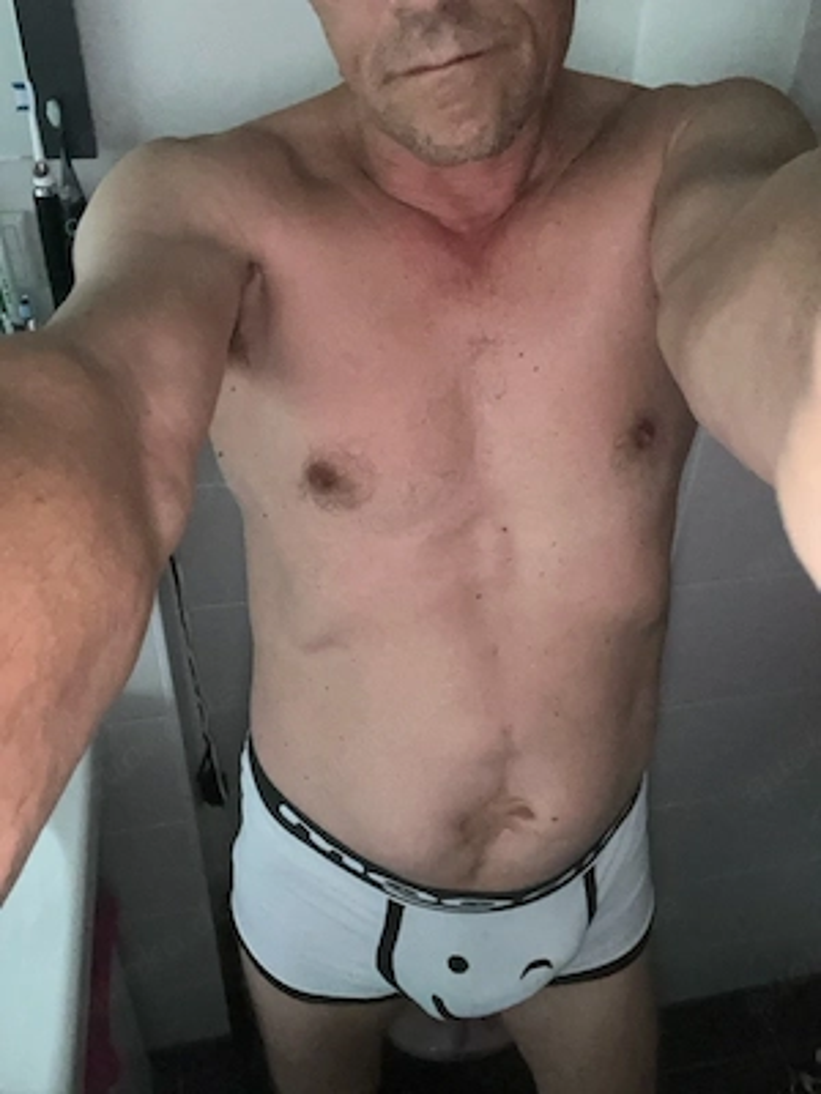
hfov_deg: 46.8
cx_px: 410
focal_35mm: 30
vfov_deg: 60.0
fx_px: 949
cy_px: 547
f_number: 2.2
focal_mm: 2.71
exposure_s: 1/27
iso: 640
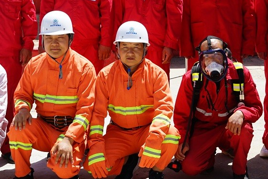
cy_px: -8
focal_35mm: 89
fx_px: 663
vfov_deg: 15.1
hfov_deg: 22.9
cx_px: 121
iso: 100
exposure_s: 1/100
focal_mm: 33
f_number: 10
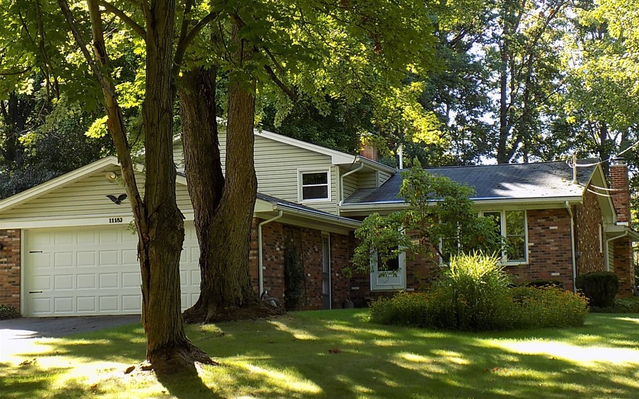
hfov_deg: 27.5
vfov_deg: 17.4
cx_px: 322
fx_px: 1306
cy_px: 195
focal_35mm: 75
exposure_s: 1/60
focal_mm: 12.5
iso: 80
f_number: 4.2
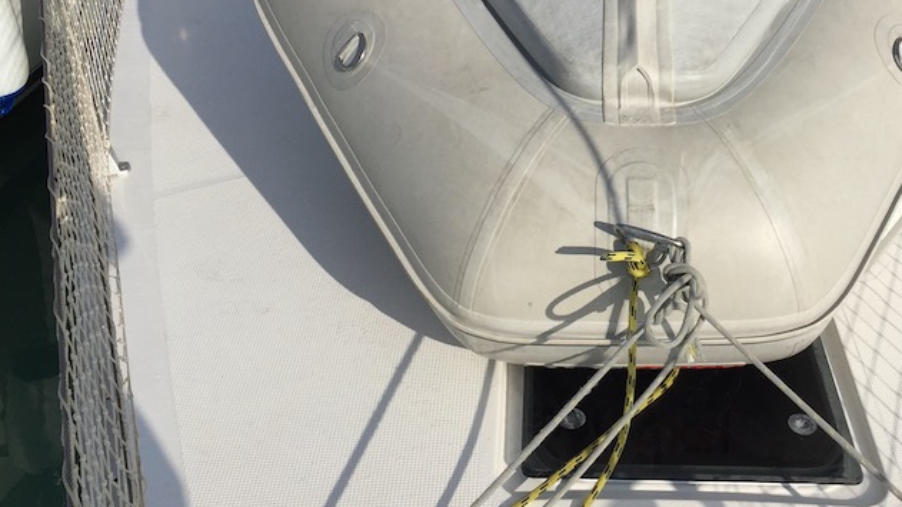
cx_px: 624
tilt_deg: -26.5
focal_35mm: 49
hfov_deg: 41.4
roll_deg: -5.2
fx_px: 1172
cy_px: 73
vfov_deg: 23.9
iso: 32
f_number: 2.2
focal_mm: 4.15
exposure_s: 1/5650
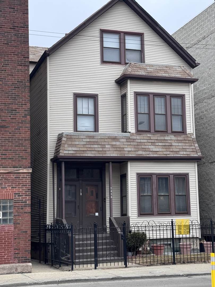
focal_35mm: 65
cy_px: 144
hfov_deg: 22.6
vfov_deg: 29.8
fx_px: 538
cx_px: 108
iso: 64
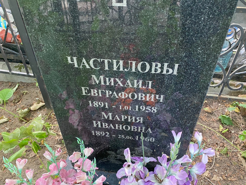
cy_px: 92
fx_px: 185
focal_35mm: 26
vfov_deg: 53.1
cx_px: 123
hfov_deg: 67.3
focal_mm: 4.25
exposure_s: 1/40
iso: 640
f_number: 1.8
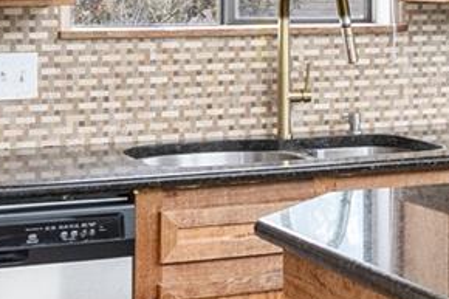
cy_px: -12
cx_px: 547
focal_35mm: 113
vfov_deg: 12.0
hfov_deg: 17.2
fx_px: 1409
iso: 400
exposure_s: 1/5
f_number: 8
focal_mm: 16
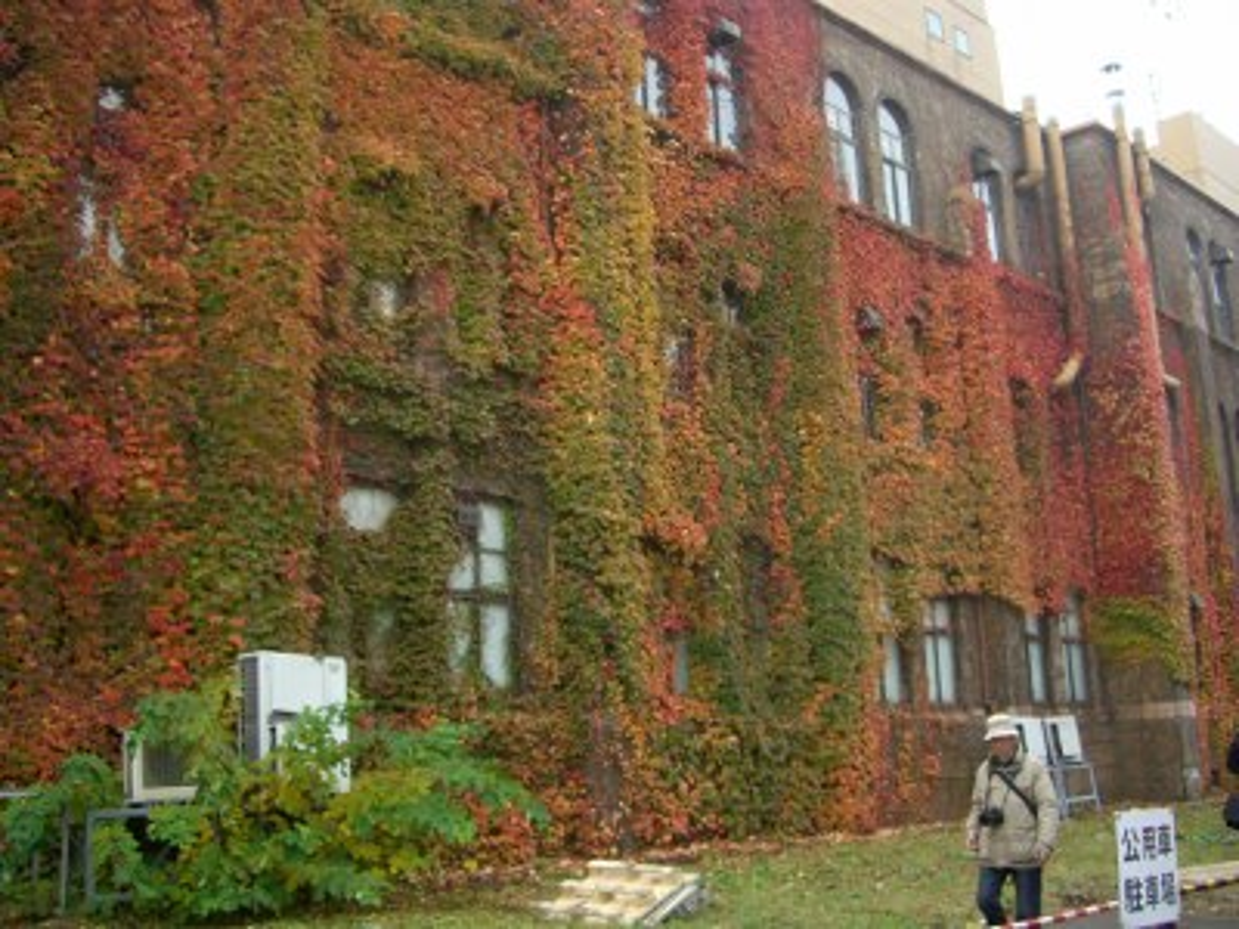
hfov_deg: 49.0
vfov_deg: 37.7
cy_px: 464
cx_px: 620
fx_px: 1360
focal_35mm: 38
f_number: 2.8
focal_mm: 7.9
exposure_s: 1/200
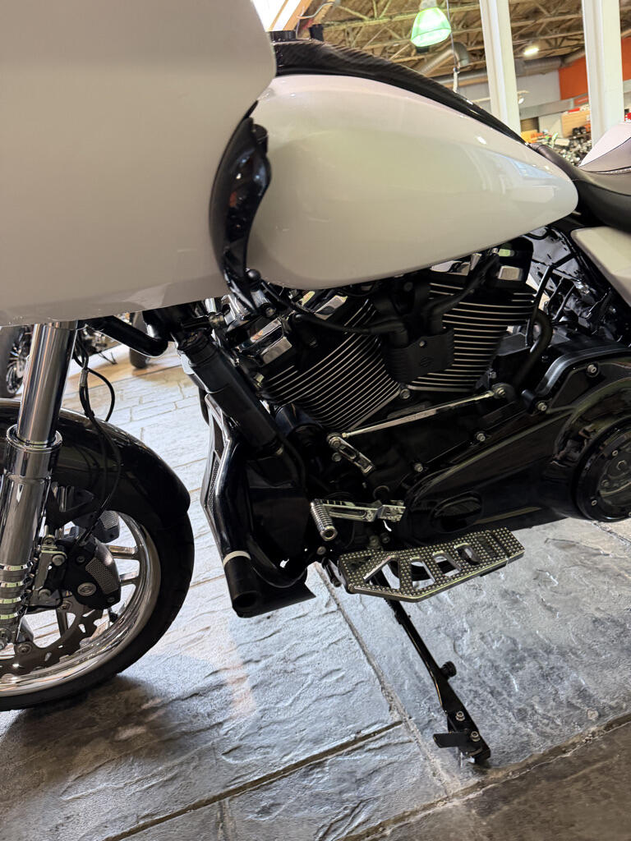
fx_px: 583
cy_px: 420
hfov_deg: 56.8
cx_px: 316
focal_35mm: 24
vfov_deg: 71.6
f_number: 1.78
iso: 250
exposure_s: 1/60
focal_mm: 6.76
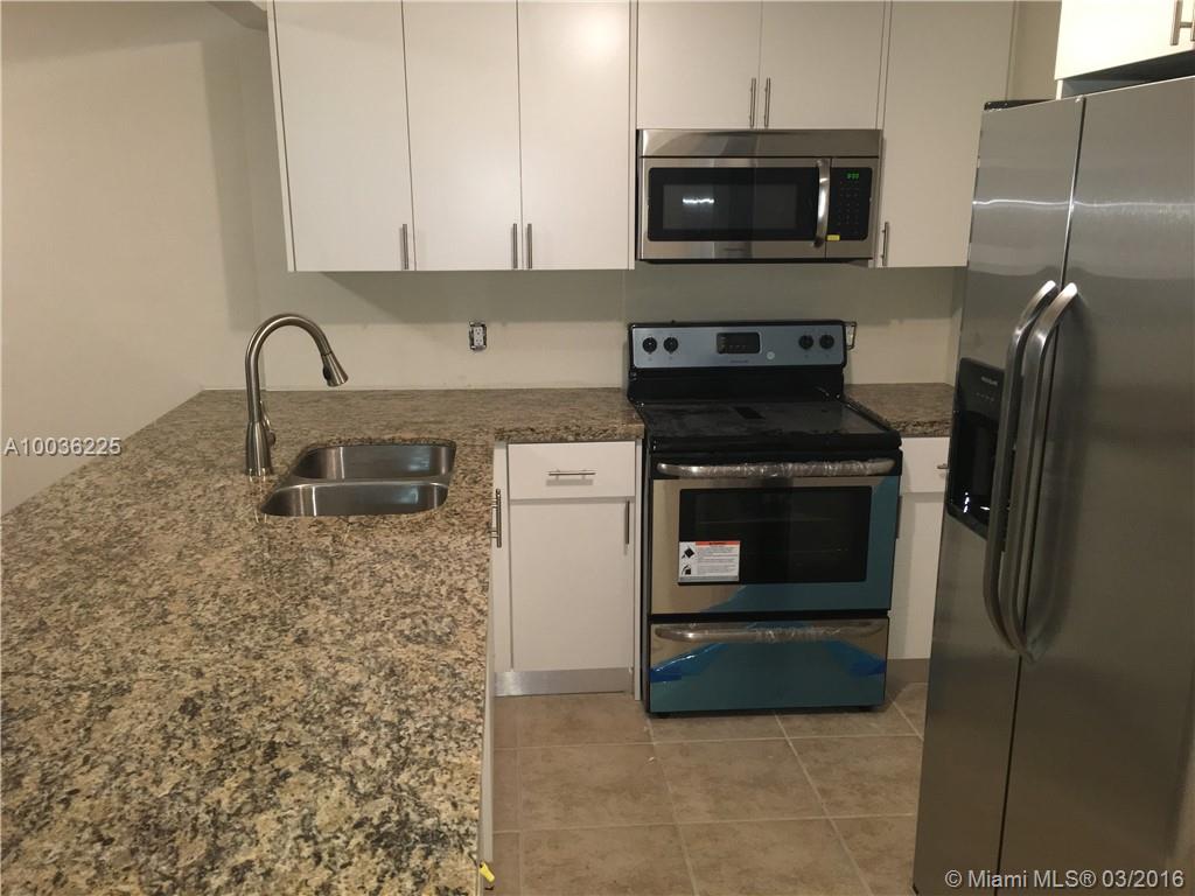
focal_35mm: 29
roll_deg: +0.1
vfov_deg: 48.2
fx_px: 1001
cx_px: 598
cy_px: 448
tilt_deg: -13.5
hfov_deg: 61.7
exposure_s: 1/20
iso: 100
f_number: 2.2
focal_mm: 4.15
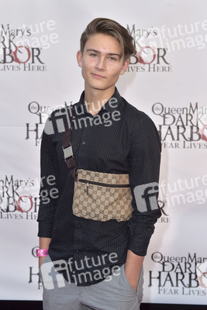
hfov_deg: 21.9
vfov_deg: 32.4
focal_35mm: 62
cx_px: 104
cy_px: 155
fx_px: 534
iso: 250
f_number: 5.6
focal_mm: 62
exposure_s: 1/250
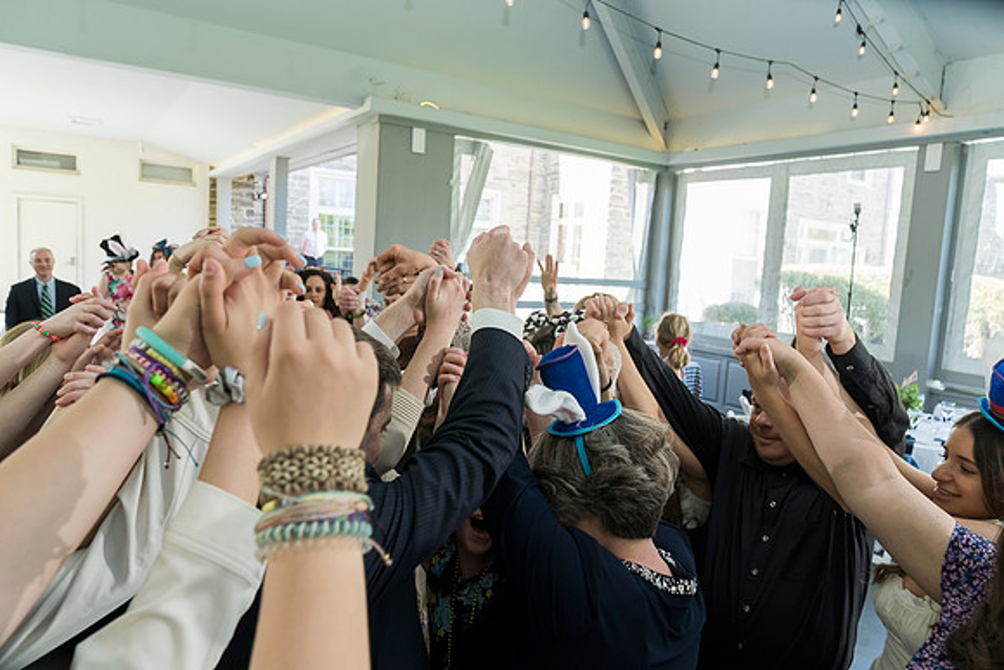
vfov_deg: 51.3
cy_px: 335
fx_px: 697
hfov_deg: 71.5
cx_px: 502
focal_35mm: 25
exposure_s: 1/200
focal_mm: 25
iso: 1250
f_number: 5
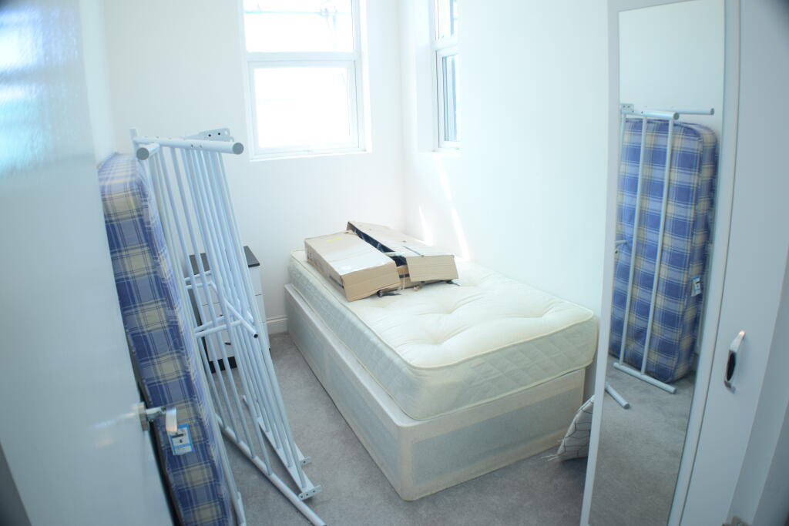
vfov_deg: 41.7
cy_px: 263
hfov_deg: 59.5
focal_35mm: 32
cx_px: 394
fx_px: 690
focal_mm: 21
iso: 720
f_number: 4
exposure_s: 1/60
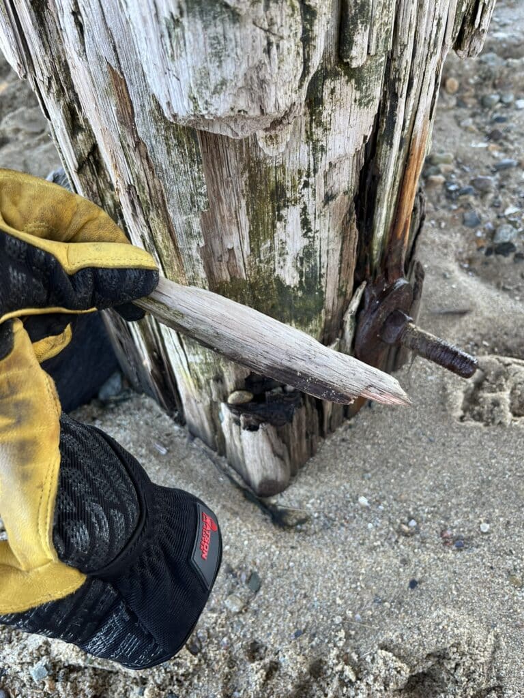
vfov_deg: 67.3
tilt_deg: -50.8
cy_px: 349
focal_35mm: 26
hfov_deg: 53.1
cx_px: 262
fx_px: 525
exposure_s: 1/121
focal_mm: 5.1
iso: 64
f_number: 1.6
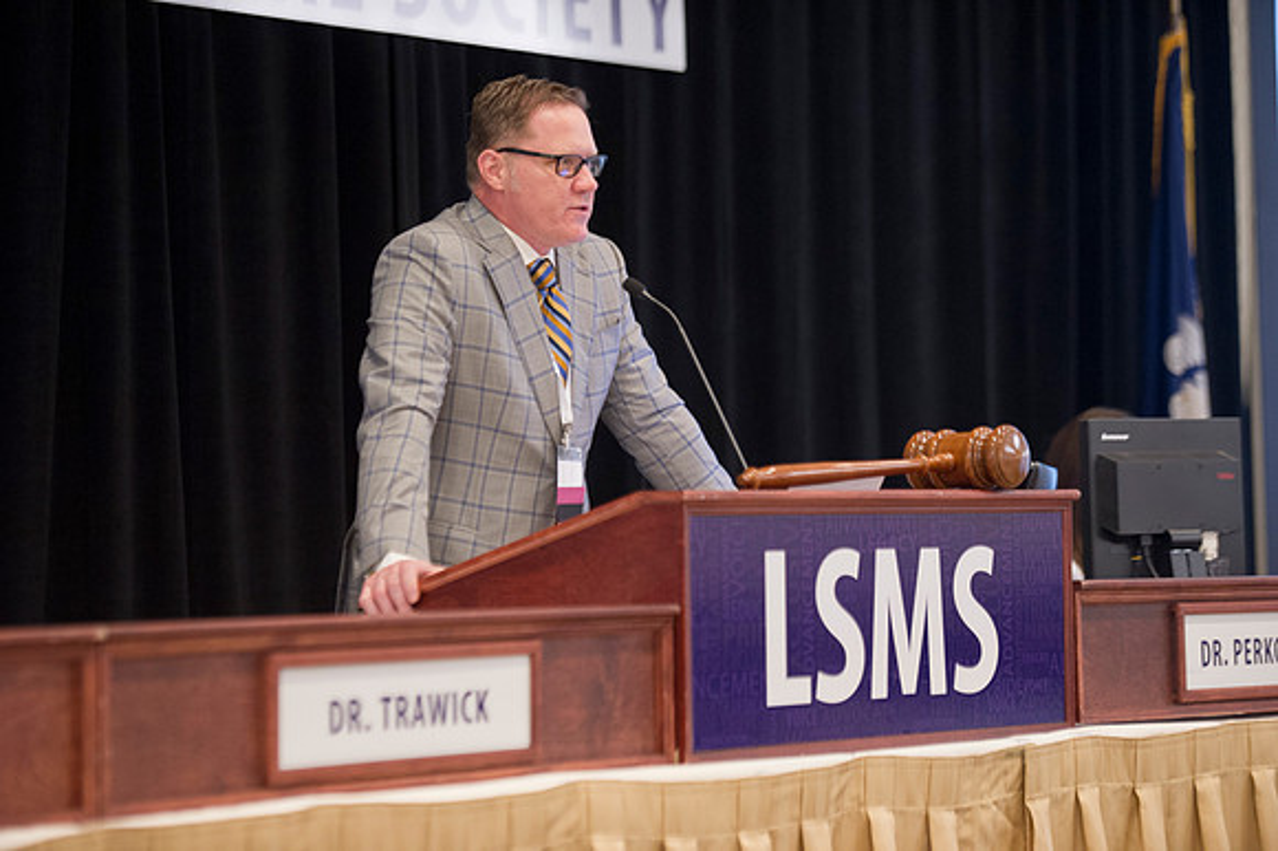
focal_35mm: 105
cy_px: 426
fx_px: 3725
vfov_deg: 13.0
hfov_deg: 19.5
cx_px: 639
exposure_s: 1/80
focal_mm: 105
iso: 1600
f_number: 2.8
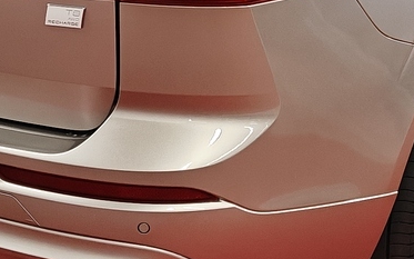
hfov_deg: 15.9
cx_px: 200
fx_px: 1478
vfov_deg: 9.9
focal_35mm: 131
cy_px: -51
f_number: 1.8
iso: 100
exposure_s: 1/100
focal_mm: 5.59
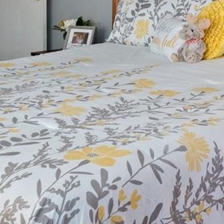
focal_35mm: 73
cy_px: 0
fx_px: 534
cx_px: 203
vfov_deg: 22.7
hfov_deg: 23.0
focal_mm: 12
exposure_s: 1/2
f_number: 8
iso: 640
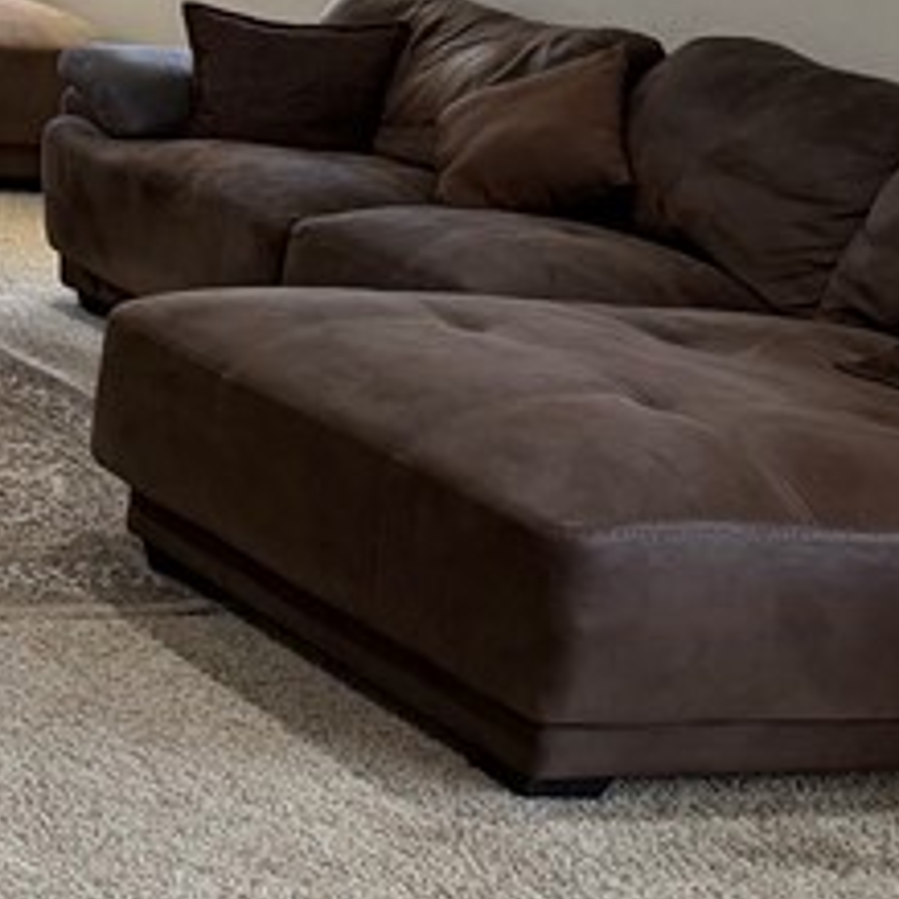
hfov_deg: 14.6
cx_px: -895
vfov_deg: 17.3
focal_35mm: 99
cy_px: 49
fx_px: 2909
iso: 320
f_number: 1.78
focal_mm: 6.76
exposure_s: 1/120
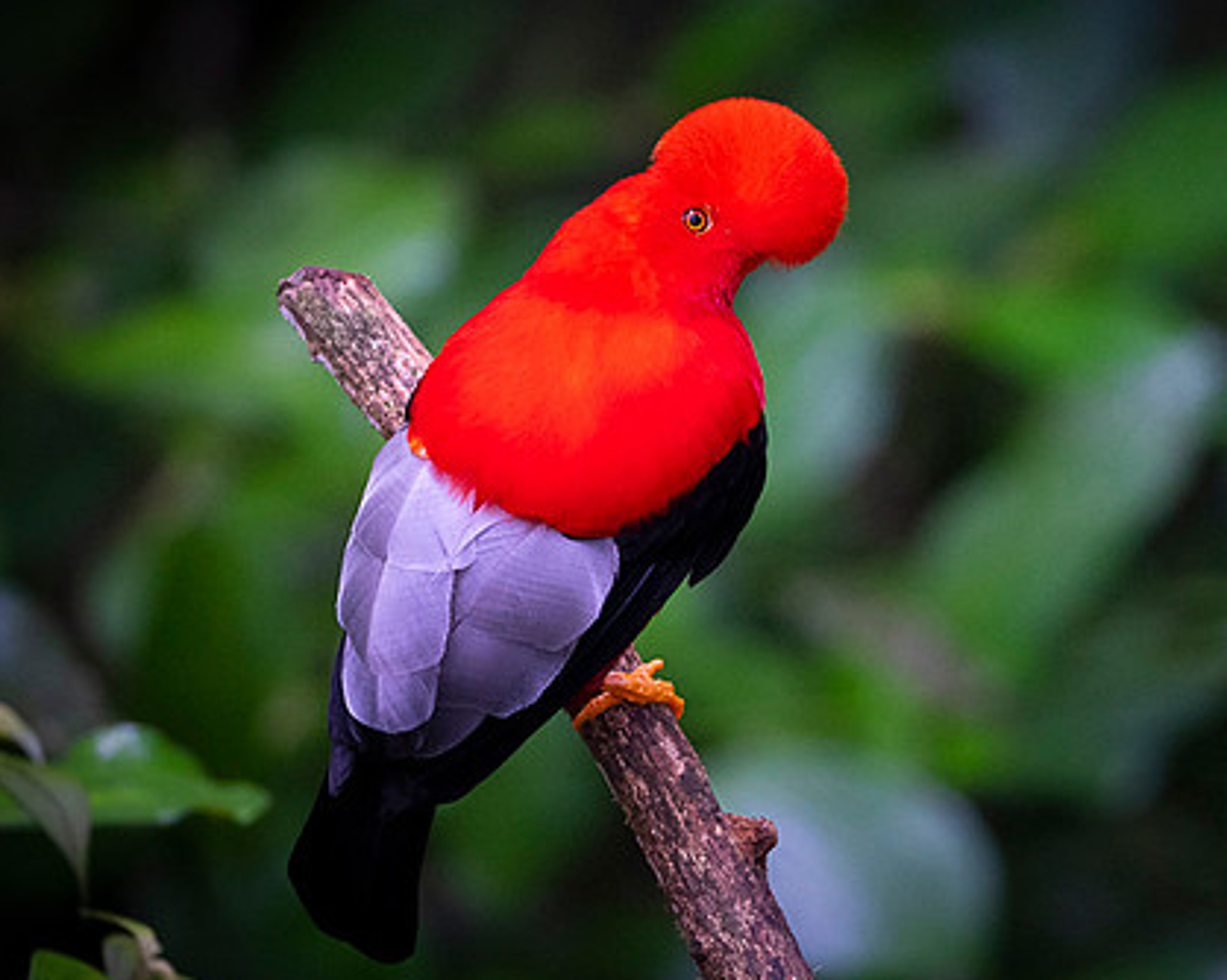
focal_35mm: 859
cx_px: 841
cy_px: 353
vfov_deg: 1.8
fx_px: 31180
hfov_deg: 2.3
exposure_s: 1/20
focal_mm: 500
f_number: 4
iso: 3200
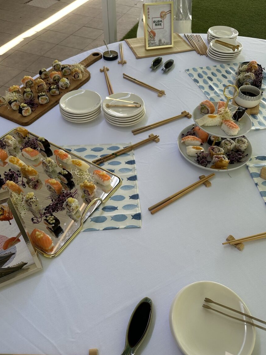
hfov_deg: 54.9
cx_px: 132
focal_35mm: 25
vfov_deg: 69.4
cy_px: 179
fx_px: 256
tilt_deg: -49.6
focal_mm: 6.86
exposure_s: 1/351
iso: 80
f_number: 1.78
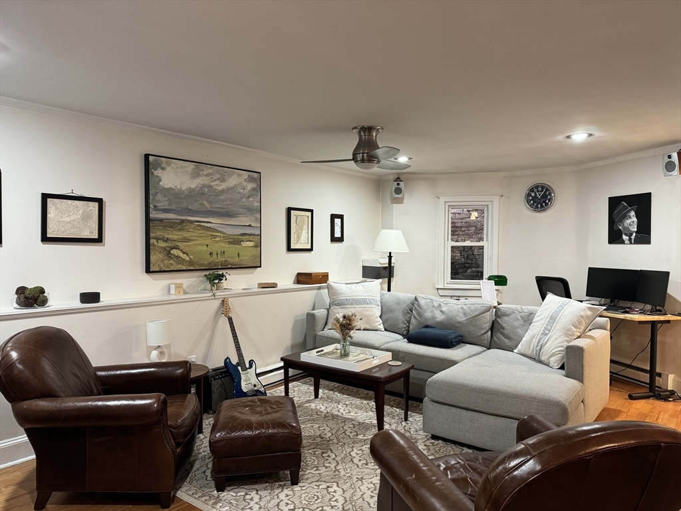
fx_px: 472
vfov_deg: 56.8
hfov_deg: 71.6
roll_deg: -1.0
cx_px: 340
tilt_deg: -2.5
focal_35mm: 24
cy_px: 256
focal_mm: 6.76
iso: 320
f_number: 1.78
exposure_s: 1/60
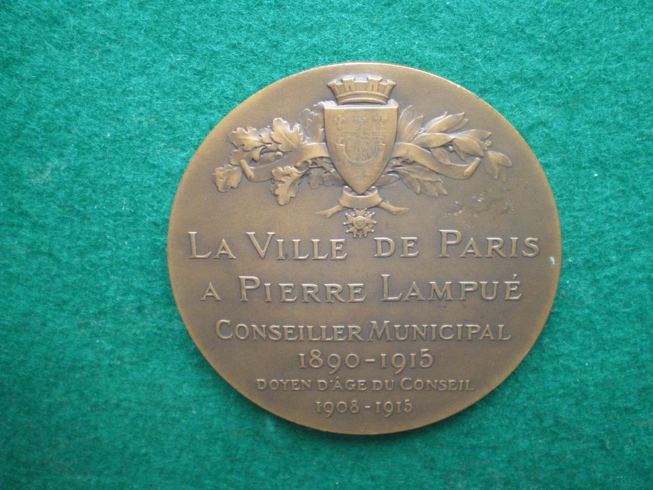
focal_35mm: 38
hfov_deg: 49.0
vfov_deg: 37.7
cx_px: 326
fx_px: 717
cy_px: 245
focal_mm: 6.3
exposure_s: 1/25
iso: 400
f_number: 3.1
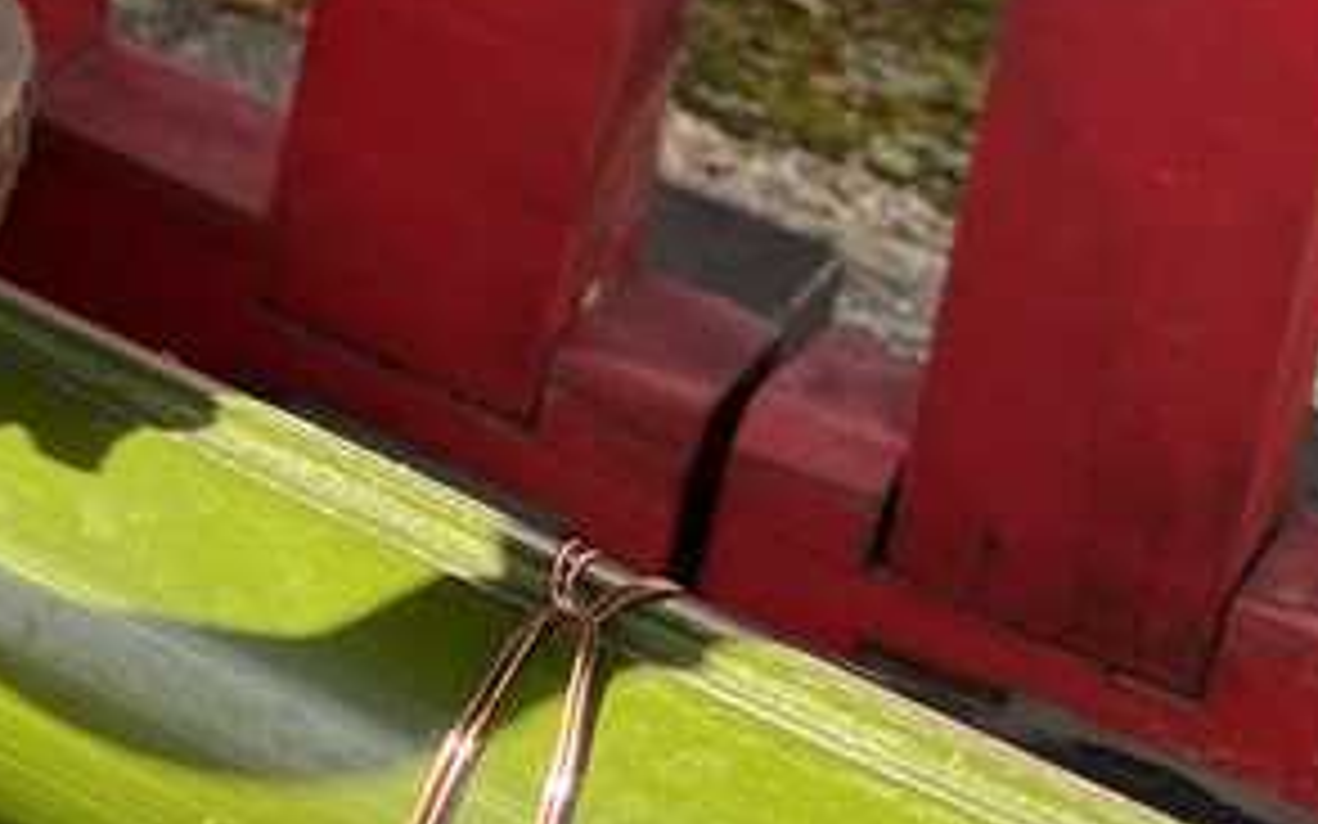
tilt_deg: -9.5
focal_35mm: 113
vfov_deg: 10.3
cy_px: -1063
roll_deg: -4.6
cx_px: -1314
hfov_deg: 15.0
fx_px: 4058
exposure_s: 1/313
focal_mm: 5.1
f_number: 1.6
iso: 50
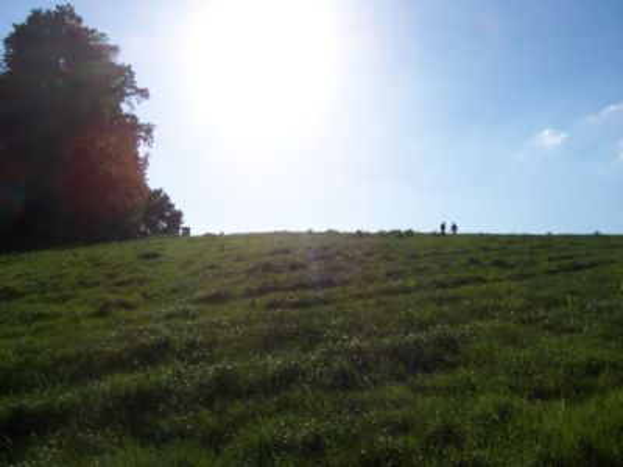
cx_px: 312
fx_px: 648
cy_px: 234
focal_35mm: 36
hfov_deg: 51.4
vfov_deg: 39.7
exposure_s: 1/1000
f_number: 4.8
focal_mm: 6
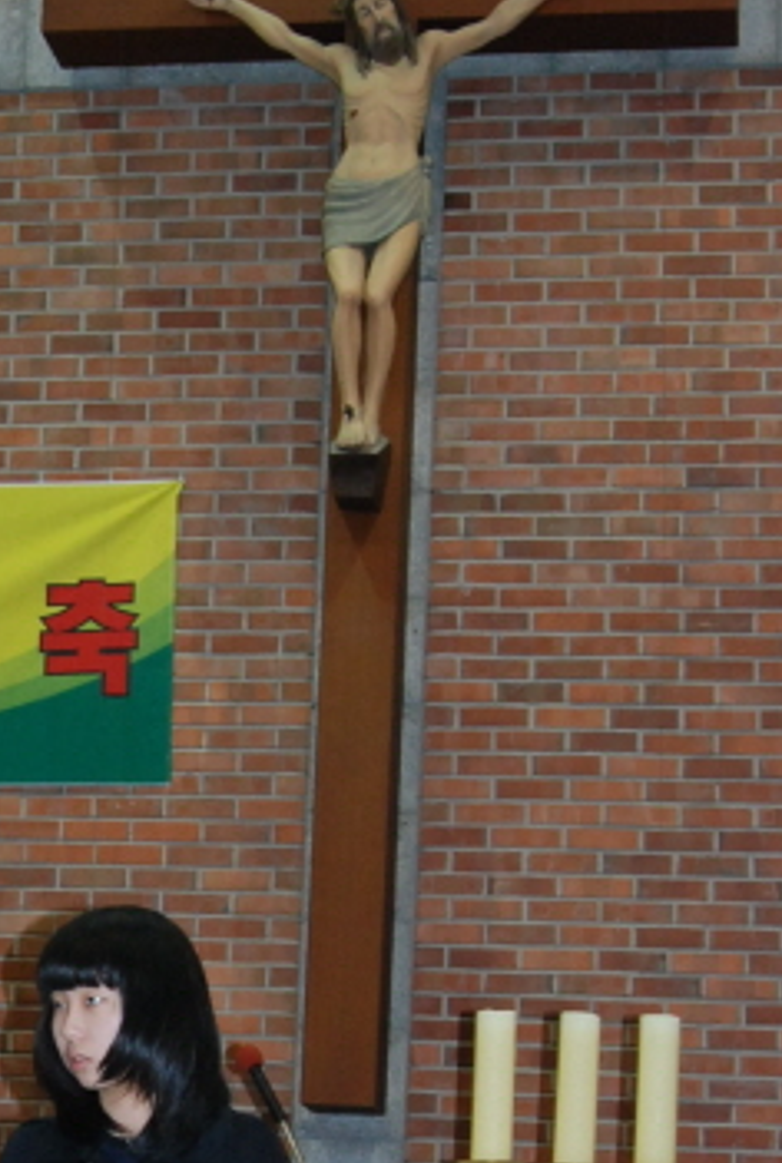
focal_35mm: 107
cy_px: 1093
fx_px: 3466
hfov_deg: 12.5
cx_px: -205
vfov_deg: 18.7
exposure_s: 1/60
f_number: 5
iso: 800
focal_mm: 28
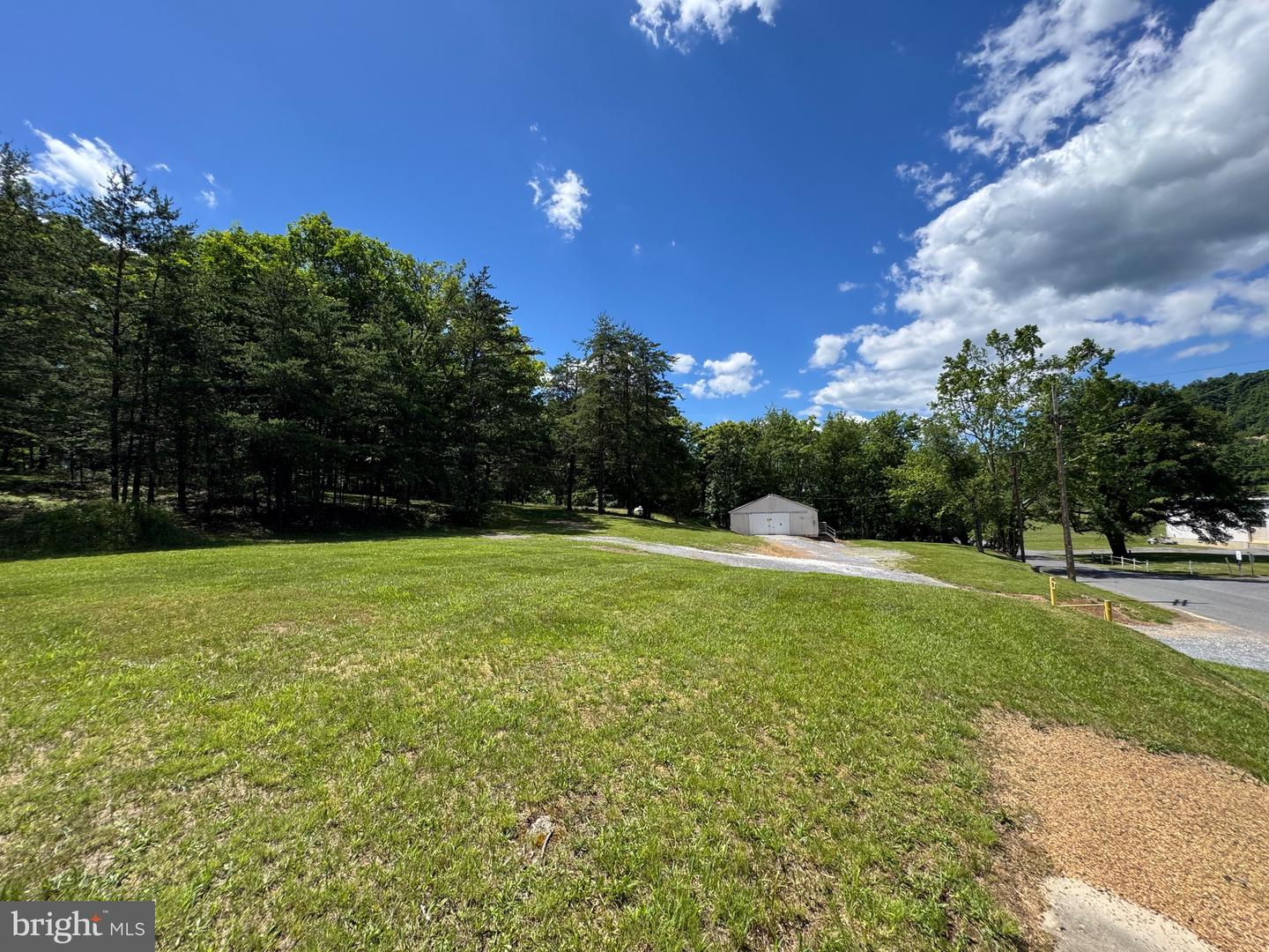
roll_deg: +1.6
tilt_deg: +4.7
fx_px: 513
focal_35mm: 14
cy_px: 476
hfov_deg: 102.1
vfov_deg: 85.7
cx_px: 634
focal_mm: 2.22
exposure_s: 1/1449
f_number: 2.2
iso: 50
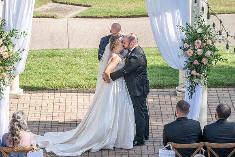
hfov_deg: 9.9
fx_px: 1360
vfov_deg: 6.6
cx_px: 113
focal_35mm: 208
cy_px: 82
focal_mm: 197
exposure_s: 1/320
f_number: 5.6
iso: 100
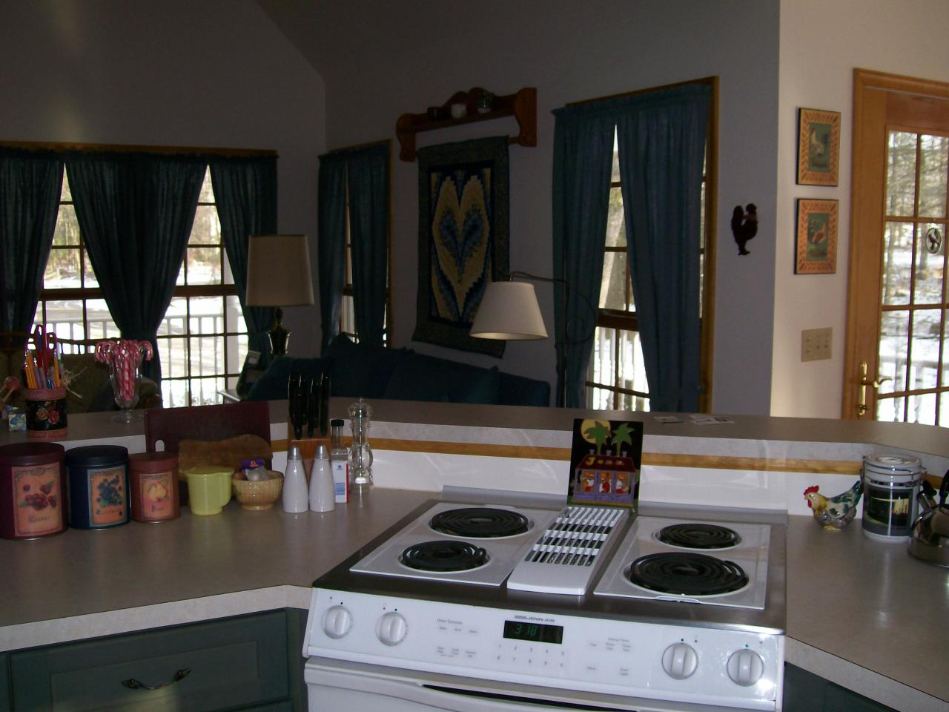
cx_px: 474
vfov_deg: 39.7
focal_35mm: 36
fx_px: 987
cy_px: 356
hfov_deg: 51.4
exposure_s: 1/64
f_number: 2.7
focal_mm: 6
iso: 80
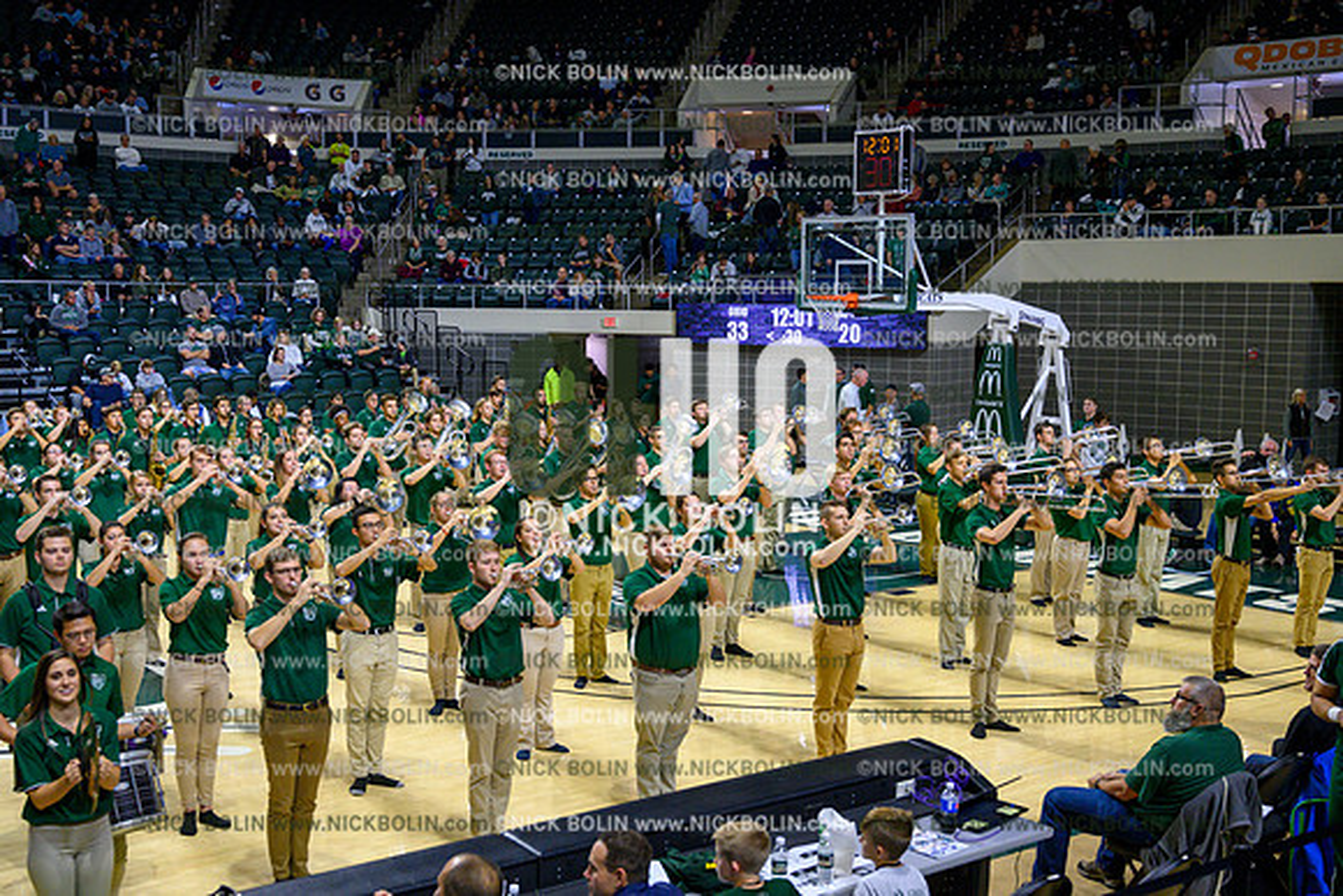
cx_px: 672
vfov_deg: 32.6
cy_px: 448
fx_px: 1530
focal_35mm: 41
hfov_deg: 47.4
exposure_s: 1/500
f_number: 4.5
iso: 3200
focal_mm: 41
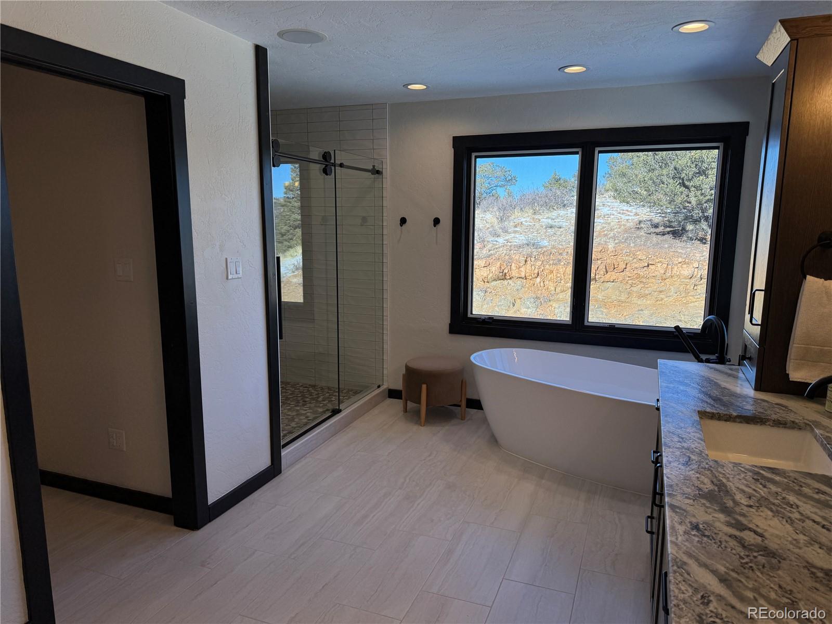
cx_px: 416
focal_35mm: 24
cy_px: 312
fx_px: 577
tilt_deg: -9.7
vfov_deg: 56.8
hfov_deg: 71.6
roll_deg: -0.6
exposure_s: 1/900
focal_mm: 6.76
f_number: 1.78
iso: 80
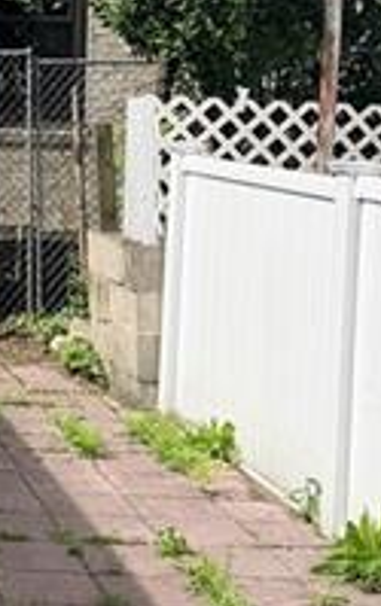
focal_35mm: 98
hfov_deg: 12.9
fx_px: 1622
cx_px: -131
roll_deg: -1.5
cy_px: 107
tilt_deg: -1.2
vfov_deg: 20.9
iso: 80
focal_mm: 6.76
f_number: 1.78
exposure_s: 1/3584
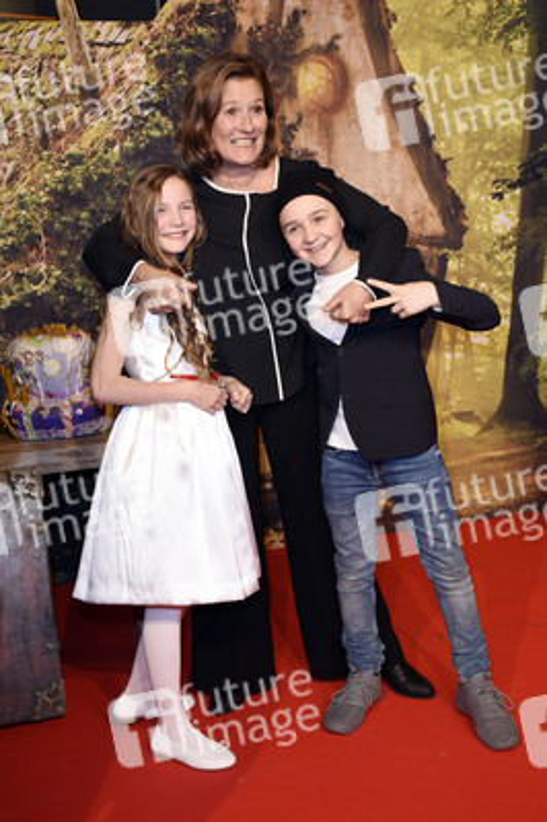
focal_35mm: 48
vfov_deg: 41.1
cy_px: 411
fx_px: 1096
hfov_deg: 28.0
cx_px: 274
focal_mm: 32
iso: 400
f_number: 6.3
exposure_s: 1/60
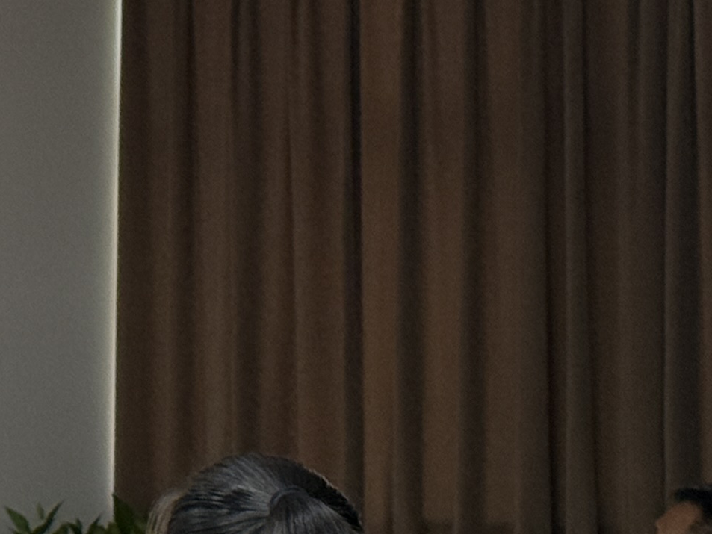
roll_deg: +0.0
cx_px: -456
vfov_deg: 7.3
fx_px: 4176
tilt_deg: +4.9
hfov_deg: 9.4
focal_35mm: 203
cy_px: 99
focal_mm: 6.76
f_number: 1.78
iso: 160
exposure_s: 1/60
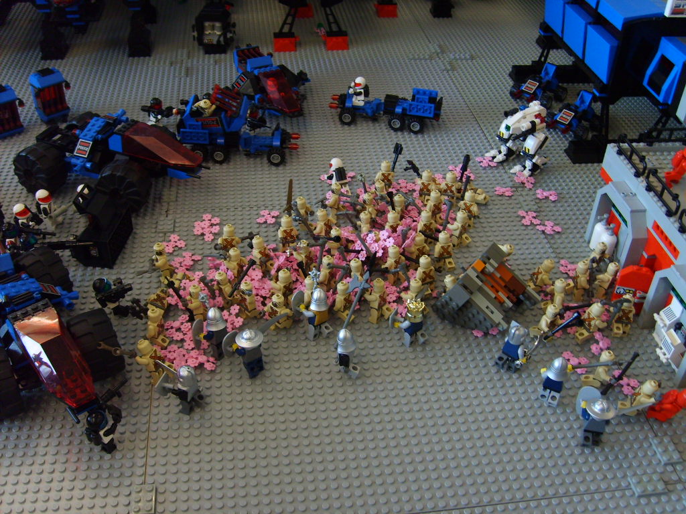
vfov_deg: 40.7
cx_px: 343
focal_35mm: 35
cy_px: 257
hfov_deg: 52.6
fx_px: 694
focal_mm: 5.8
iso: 100
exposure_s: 1/30
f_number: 2.8
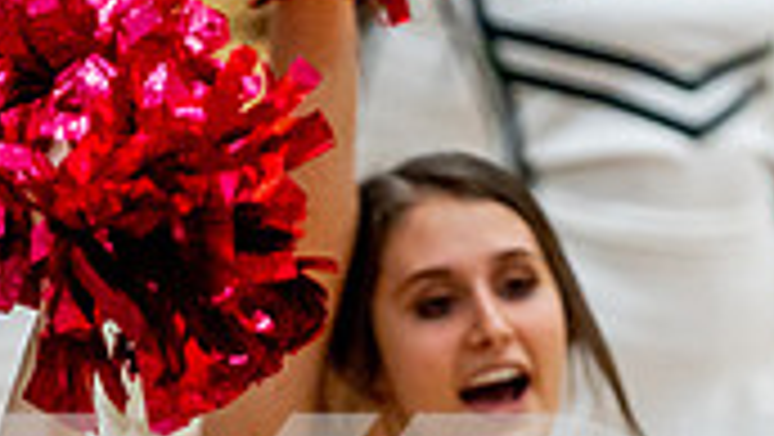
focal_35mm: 822
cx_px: 144
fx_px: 16881
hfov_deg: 2.6
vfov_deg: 1.5
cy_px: 872
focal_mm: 200
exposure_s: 1/1000
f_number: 2.8
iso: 2000
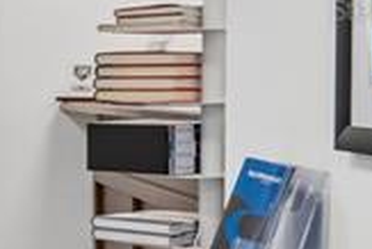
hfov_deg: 11.9
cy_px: 9
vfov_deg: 14.4
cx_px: -707
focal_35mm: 94
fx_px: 972
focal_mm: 10
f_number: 4.5
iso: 100
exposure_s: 1/13
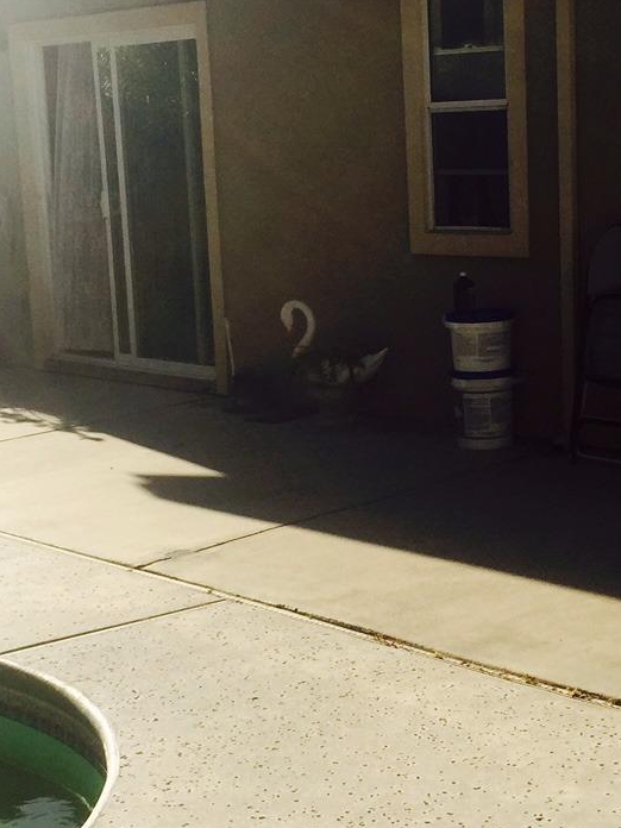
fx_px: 1627
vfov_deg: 28.5
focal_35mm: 68
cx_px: 420
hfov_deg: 21.5
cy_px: 451
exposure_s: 1/2198
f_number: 2.2
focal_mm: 4.15
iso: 32
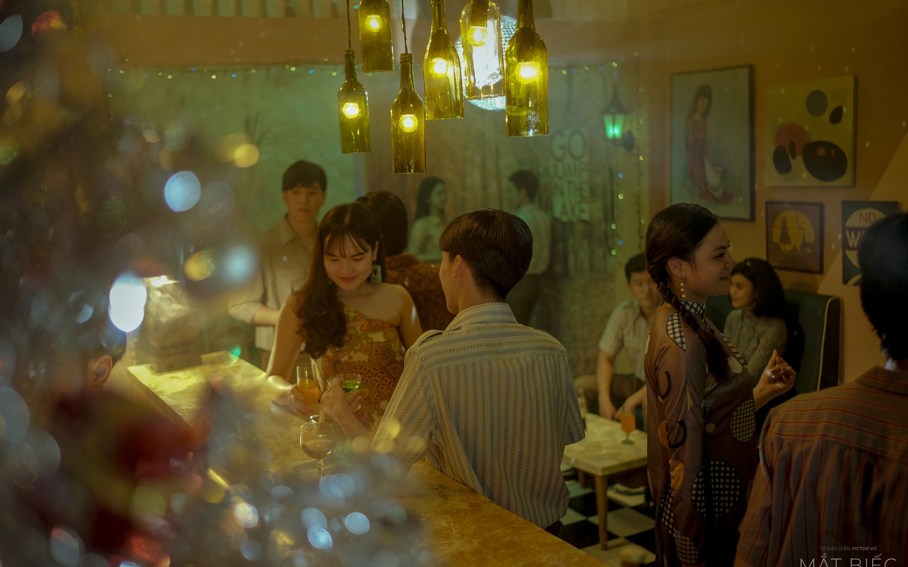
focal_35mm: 36
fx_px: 891
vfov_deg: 35.3
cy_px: 287
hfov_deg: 54.0
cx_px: 455
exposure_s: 1/125
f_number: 1.4
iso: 800
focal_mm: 23
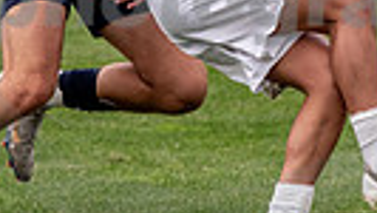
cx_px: 269
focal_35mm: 1051
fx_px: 10513
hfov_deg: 2.1
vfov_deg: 1.2
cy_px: -87
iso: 320
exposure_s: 1/1250
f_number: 4.5
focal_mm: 185
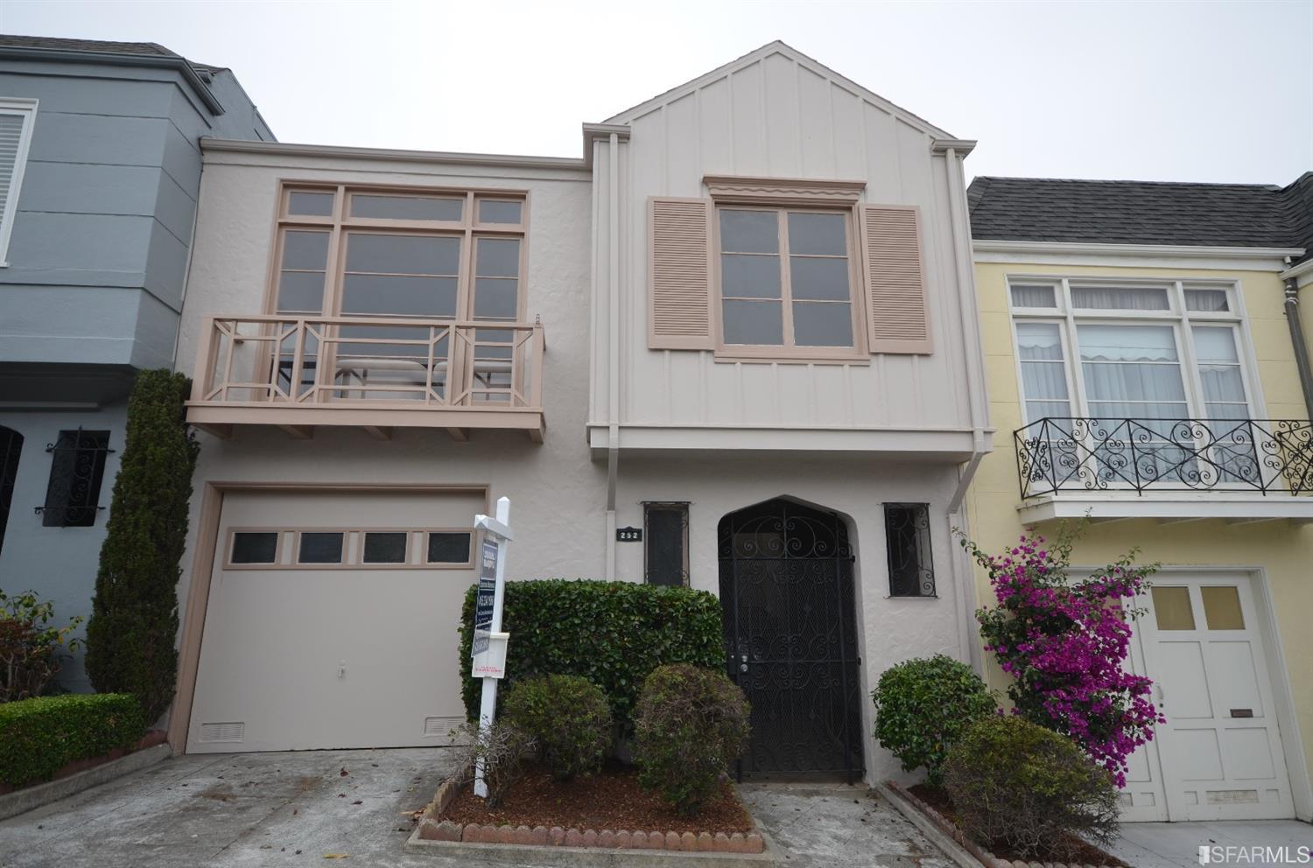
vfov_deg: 59.2
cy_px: 434
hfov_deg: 81.3
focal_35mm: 21
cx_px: 656
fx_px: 764
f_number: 8
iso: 140
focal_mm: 14
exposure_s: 1/250
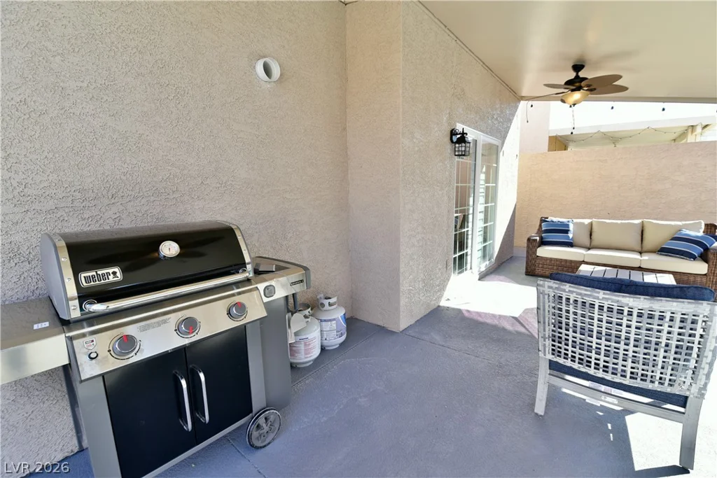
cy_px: 239
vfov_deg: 77.3
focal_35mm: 15
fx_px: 299
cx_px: 358
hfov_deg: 100.4
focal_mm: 15
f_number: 5
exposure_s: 1/60
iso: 100
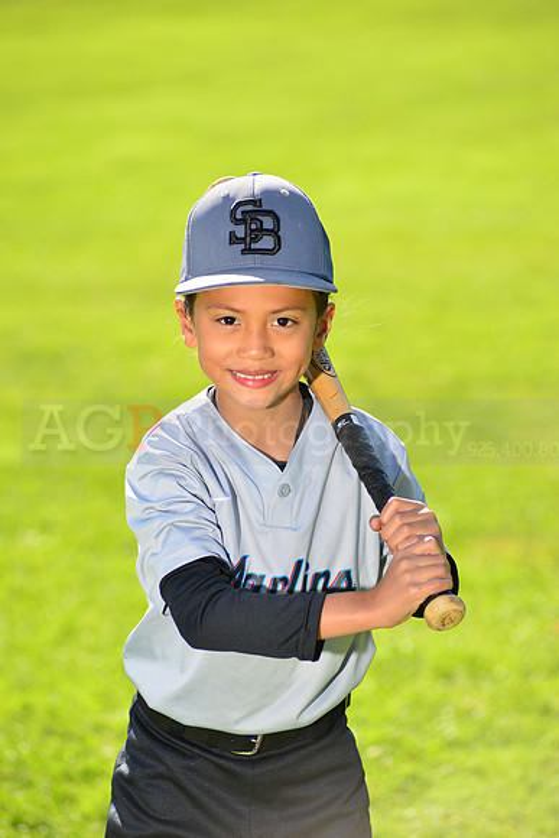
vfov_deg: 12.1
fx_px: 3957
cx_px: 280
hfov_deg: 8.1
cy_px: 419
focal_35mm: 170
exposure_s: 1/250
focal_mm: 170
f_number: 5
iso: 100
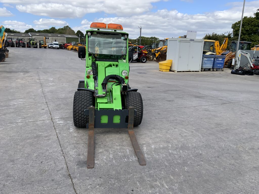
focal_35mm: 29
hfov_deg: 61.7
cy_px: 97
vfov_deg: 48.2
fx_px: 217
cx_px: 130
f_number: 1.8
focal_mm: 3
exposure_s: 1/1168
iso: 16
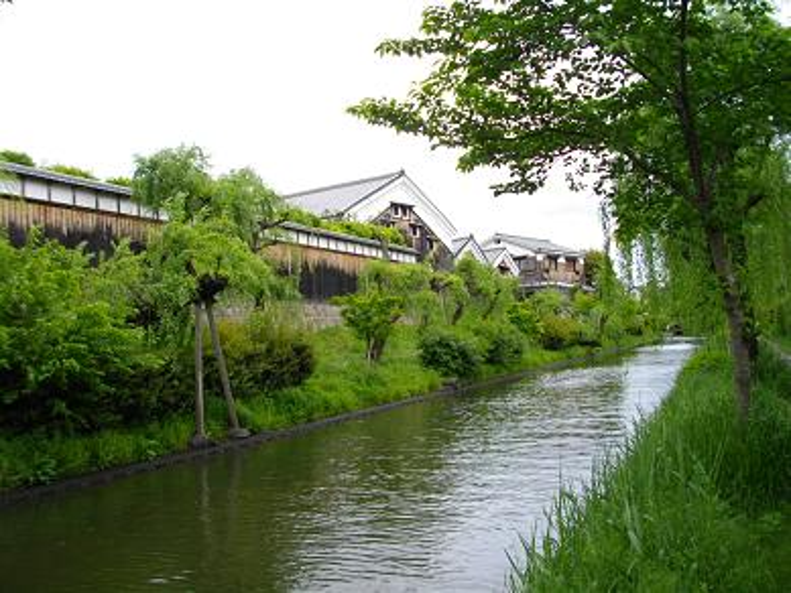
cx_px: 396
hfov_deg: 56.8
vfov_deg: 44.2
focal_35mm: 32
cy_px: 296
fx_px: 731
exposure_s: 1/500
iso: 100
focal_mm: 5.7
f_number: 2.9
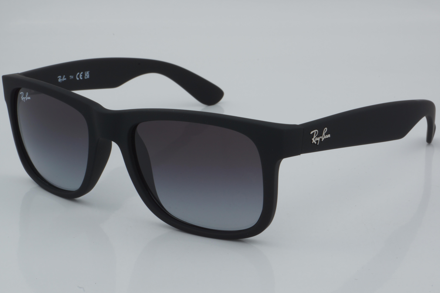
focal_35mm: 75
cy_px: 146
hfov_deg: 27.0
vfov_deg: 18.2
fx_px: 917
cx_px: 220
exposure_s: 1/4
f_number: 32
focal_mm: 50
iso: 100
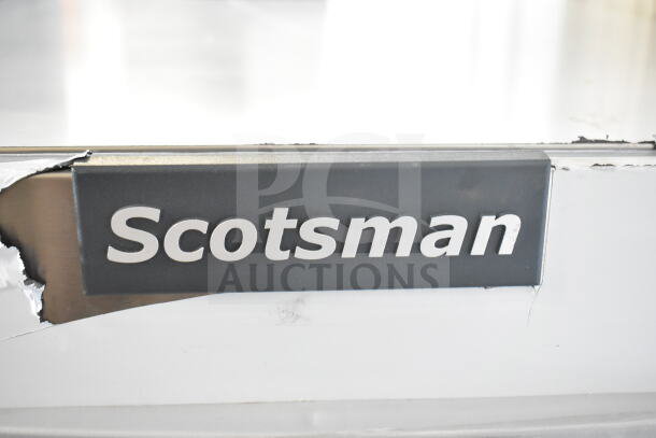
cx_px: 328
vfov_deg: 29.0
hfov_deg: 42.3
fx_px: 847
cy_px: 219
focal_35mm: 46
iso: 5600
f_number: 4.2
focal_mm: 31
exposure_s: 1/50
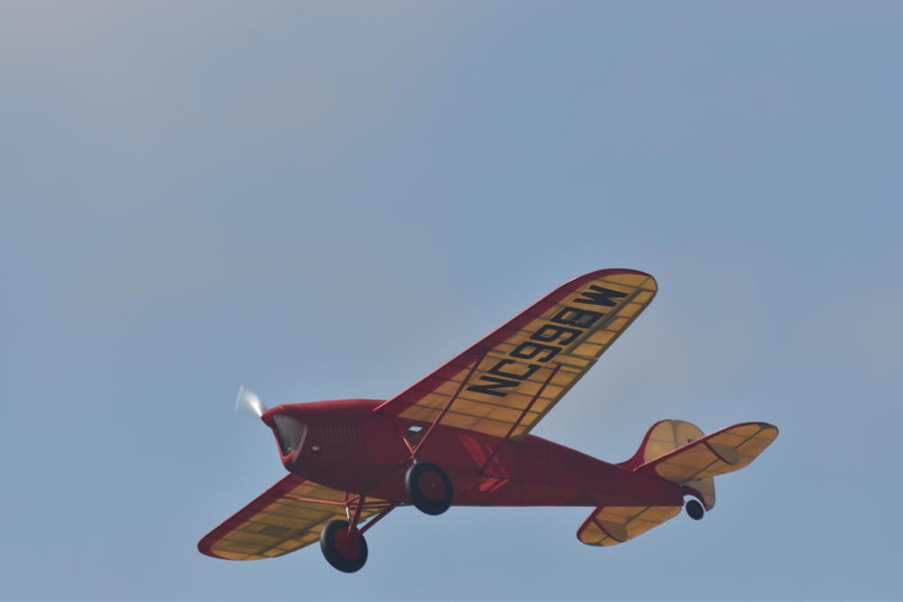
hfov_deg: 4.6
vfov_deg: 3.1
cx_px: 452
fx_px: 11287
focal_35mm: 450
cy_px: 301
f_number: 5.6
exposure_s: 1/1250
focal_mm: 300
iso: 200
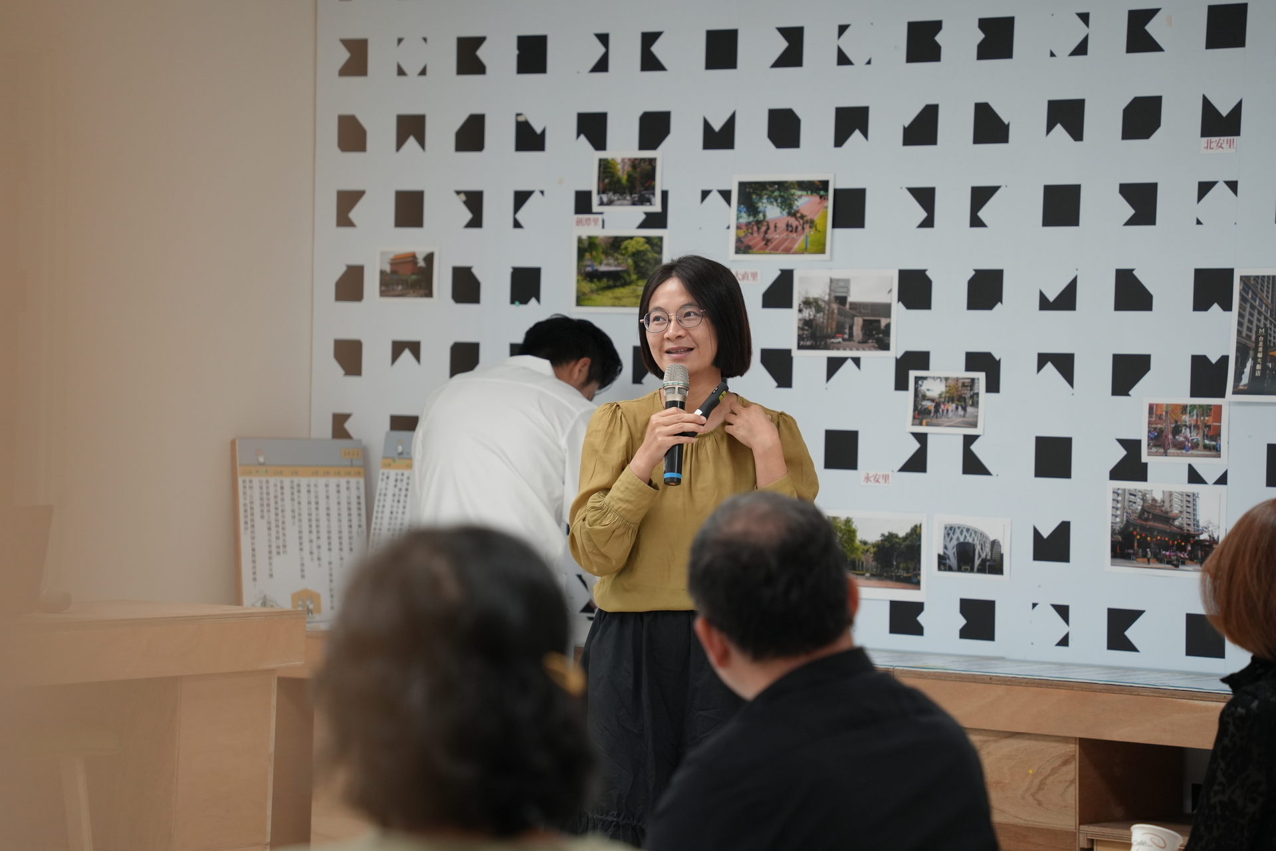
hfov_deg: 16.8
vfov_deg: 11.2
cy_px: 426
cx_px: 638
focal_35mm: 122
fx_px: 4324
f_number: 5
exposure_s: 1/160
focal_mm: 122
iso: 1250
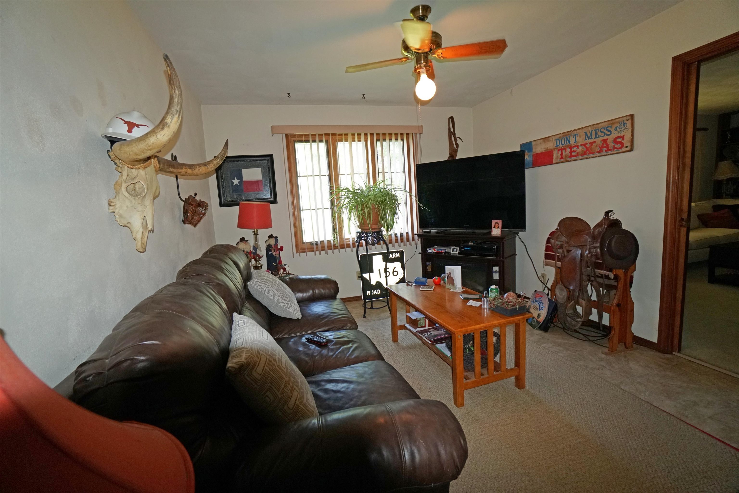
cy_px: 246
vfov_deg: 77.3
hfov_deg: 100.4
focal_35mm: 15
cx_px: 370
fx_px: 308
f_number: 4
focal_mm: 10
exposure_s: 1/60
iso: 1250
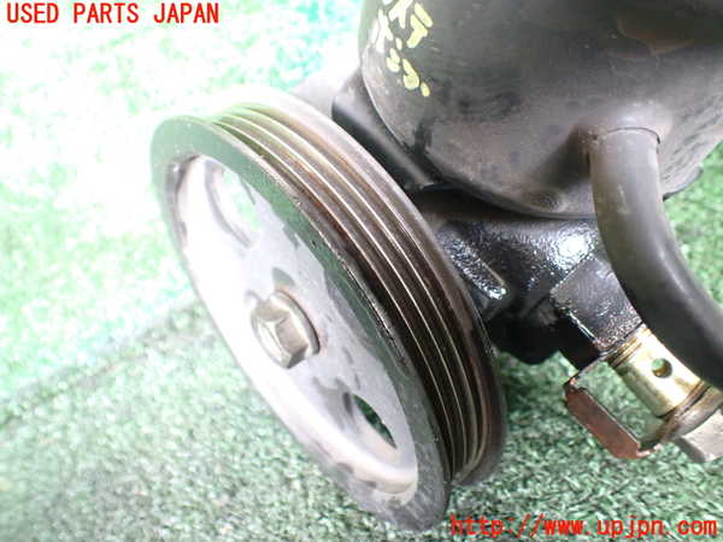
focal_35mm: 30
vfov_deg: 46.8
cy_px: 271
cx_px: 362
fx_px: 627
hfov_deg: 60.0
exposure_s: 1/30
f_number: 2.3
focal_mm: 5.4
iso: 800
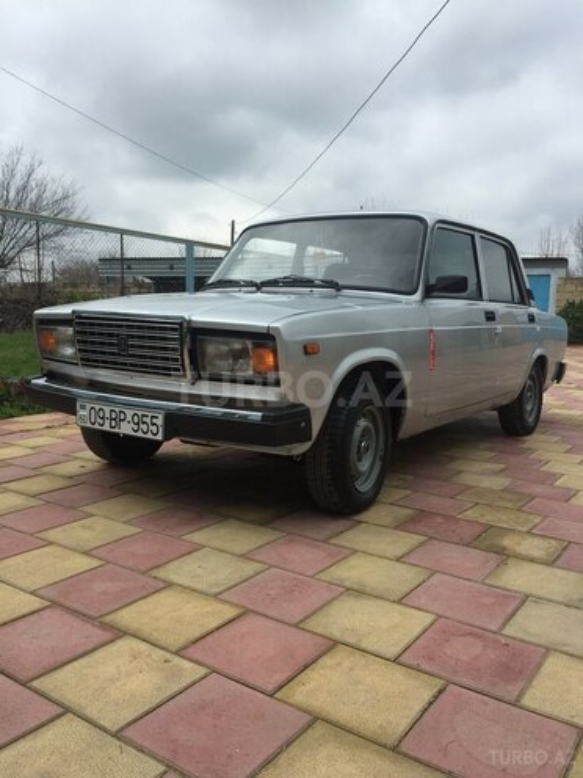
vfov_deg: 61.7
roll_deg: -0.9
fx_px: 651
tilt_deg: -4.8
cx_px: 292
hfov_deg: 48.2
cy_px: 389
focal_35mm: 29
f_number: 2.2
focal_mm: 4.15
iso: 32
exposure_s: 1/1980
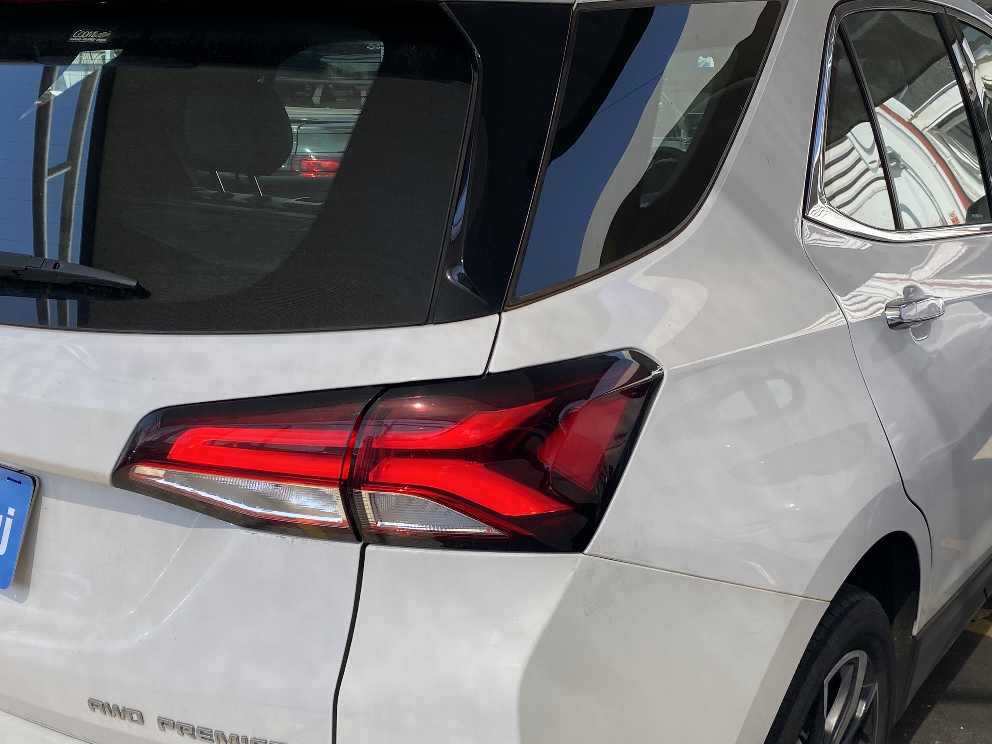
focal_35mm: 41
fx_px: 1175
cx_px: 430
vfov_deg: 34.9
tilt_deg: -19.2
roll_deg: -1.8
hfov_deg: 45.7
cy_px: 477
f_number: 1.8
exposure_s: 1/1232
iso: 32
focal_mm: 4.25
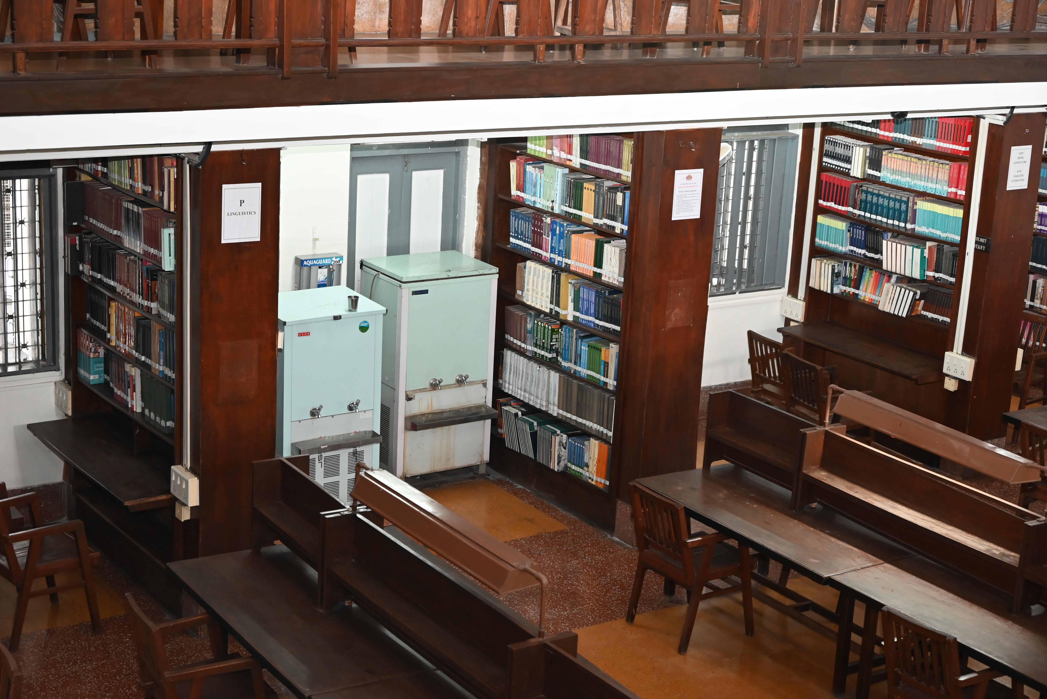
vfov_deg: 23.4
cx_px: 524
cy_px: 350
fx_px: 1687
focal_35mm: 58
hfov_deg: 34.5
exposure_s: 1/80
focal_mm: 58
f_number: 5.6
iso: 2500
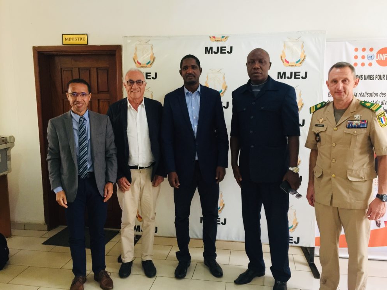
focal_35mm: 30
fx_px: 335
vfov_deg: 46.8
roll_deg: -1.5
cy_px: 144
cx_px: 199
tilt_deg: -8.7
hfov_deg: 60.0
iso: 160
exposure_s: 1/17
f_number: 2.2
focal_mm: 4.15
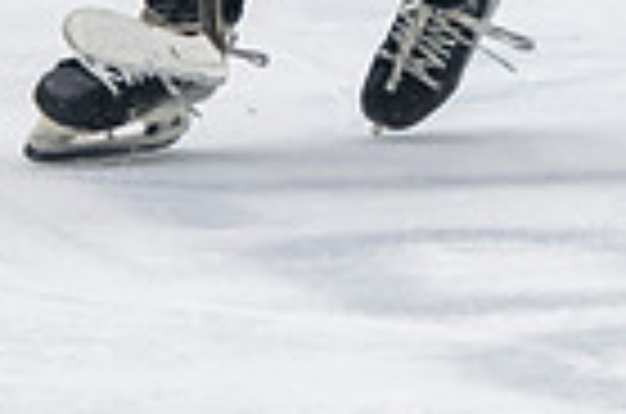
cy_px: -475
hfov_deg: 2.4
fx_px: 14868
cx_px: 569
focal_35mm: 857
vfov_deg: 1.6
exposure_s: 1/640
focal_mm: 140
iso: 2000
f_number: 3.2
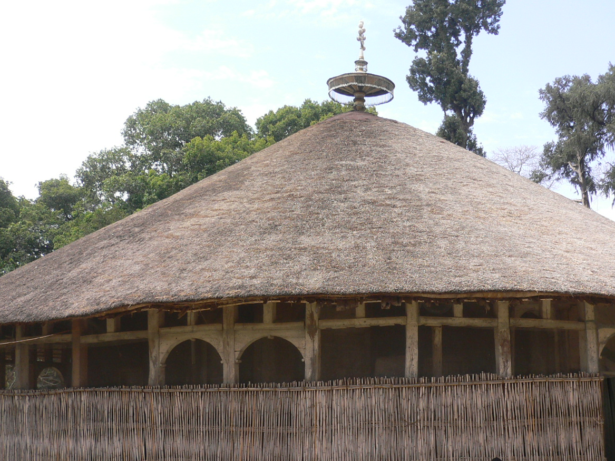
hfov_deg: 39.5
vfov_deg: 30.1
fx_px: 853
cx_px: 376
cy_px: 293
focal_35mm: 48
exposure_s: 1/125
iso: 80
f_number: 5.6
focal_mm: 5.8
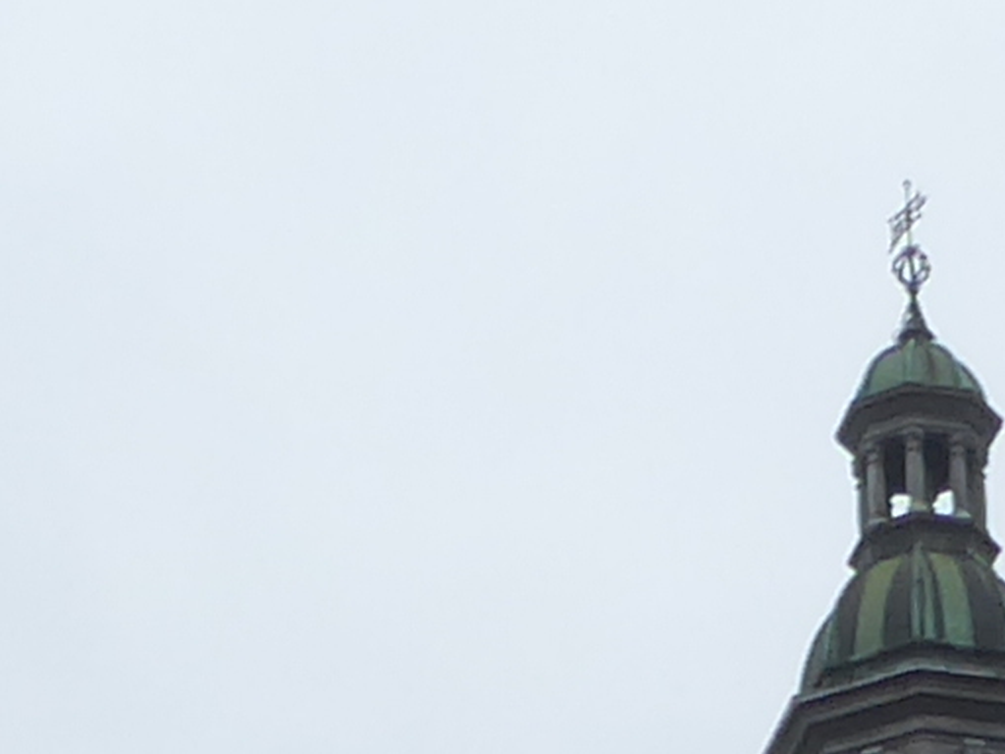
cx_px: 826
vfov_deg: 6.3
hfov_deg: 9.4
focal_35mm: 211
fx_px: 6126
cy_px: 2411
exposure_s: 1/60
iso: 125
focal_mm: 4.7
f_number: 3.4
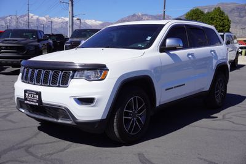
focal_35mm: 42
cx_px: 123
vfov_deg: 31.9
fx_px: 287
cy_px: 82
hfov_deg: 46.4
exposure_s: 1/320
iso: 100
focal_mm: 28
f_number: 9
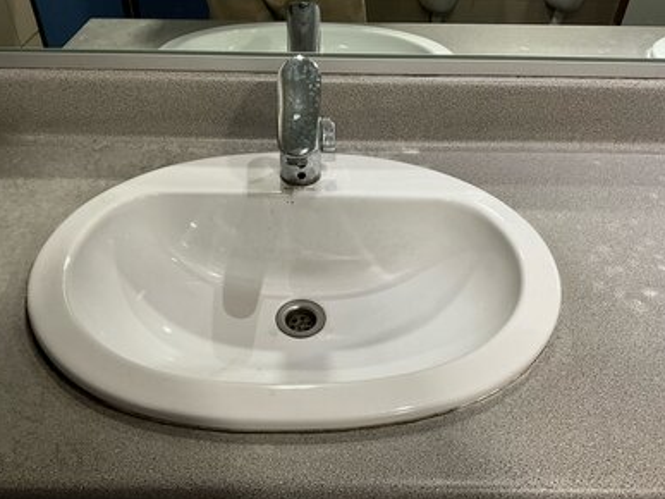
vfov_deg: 46.8
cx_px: 323
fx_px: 576
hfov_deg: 60.0
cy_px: 256
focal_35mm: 30
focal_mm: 3
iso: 80
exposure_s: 1/60
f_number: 1.8
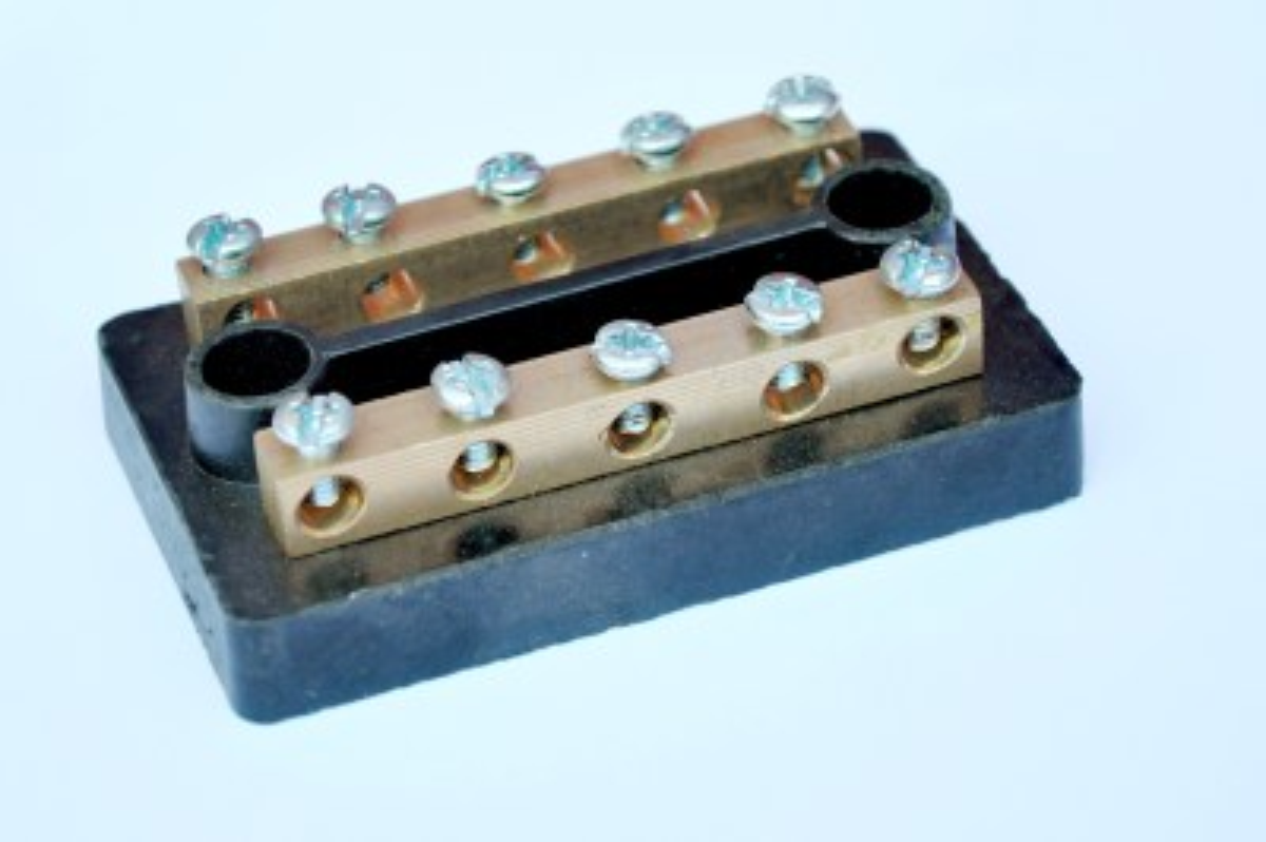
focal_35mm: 112
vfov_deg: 12.2
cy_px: 421
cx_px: 633
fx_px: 3953
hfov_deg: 18.2
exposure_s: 1/400
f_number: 5.3
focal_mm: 75
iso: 200
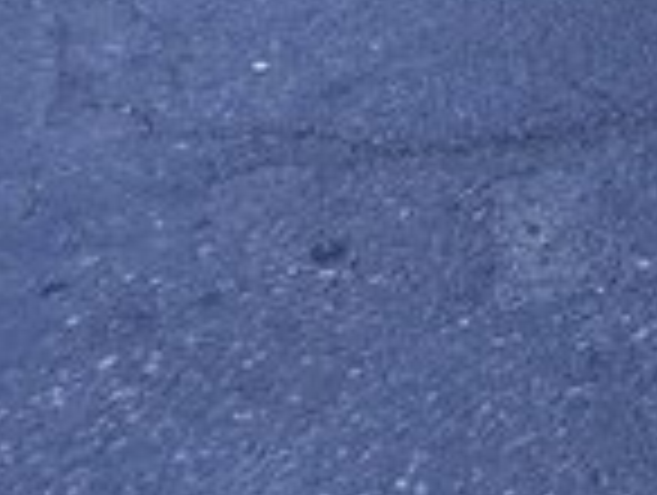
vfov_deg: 11.2
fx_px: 2319
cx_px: 1359
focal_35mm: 122
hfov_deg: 13.5
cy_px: -430
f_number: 1.7
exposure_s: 1/411
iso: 40
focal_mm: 3.71
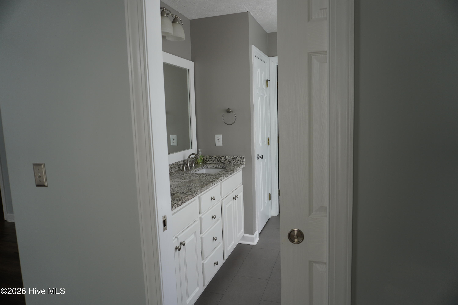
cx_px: 229
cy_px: 152
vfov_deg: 53.1
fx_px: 305
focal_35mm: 24
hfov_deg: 73.7
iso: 200
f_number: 4
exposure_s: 1/160
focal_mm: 16
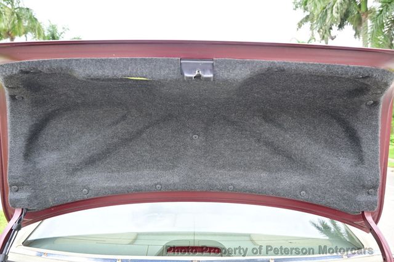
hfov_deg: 73.8
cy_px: 131
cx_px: 197
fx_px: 263
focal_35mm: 24
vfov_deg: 53.1
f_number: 4
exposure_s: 1/60
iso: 100
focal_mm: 16
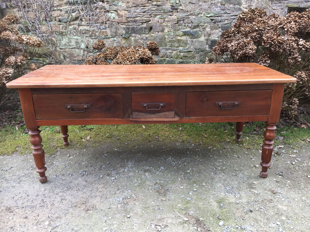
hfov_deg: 61.7
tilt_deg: -21.2
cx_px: 155
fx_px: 260
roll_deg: -0.2
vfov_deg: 48.2
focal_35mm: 29
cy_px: 116
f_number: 2.2
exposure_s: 1/100
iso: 32
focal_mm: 4.15
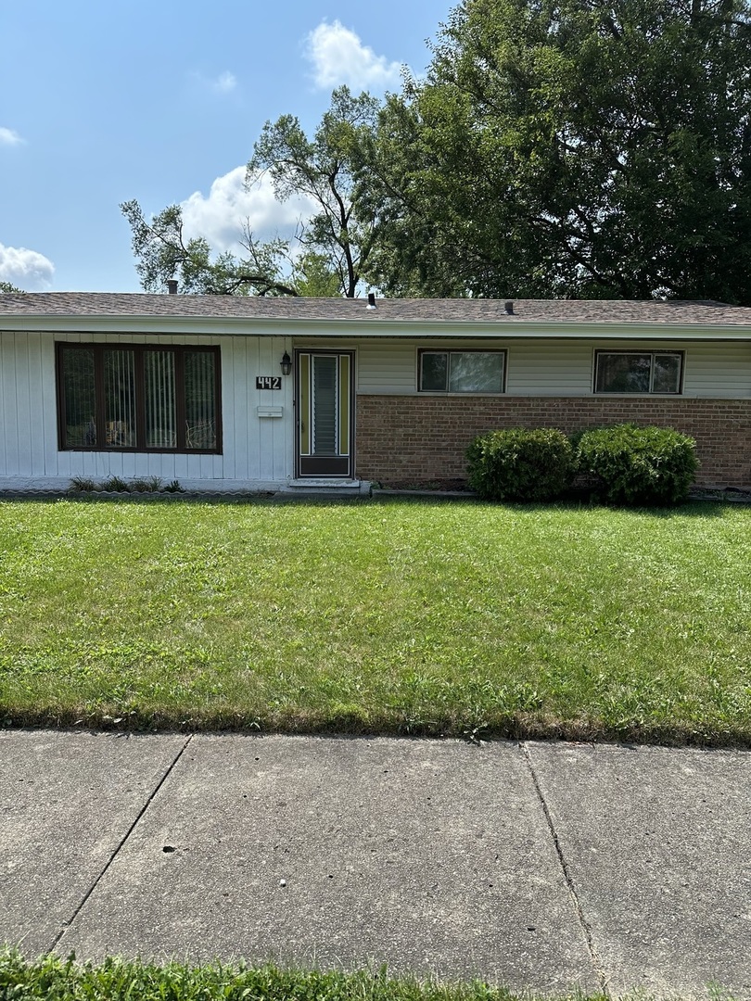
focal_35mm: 24
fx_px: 694
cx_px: 376
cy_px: 500
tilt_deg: -4.2
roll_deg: -0.9
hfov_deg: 56.8
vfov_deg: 71.6
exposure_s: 1/2732
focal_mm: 6.86
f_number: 1.78
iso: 80
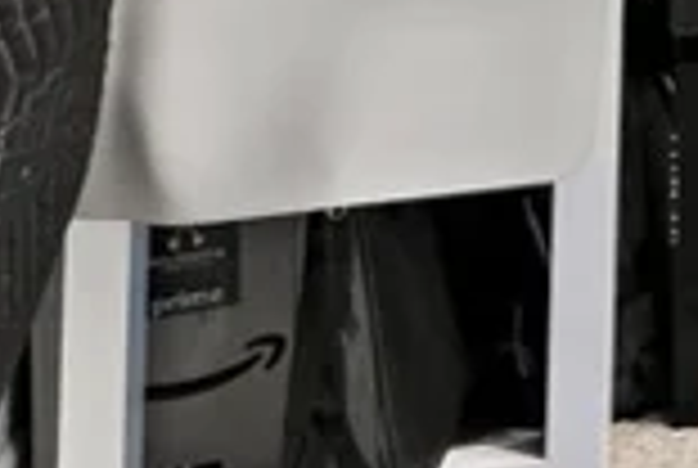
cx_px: 1837
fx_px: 2176
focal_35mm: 112
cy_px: -943
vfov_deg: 9.5
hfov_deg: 12.5
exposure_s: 1/6
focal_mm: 17
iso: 400
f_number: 8
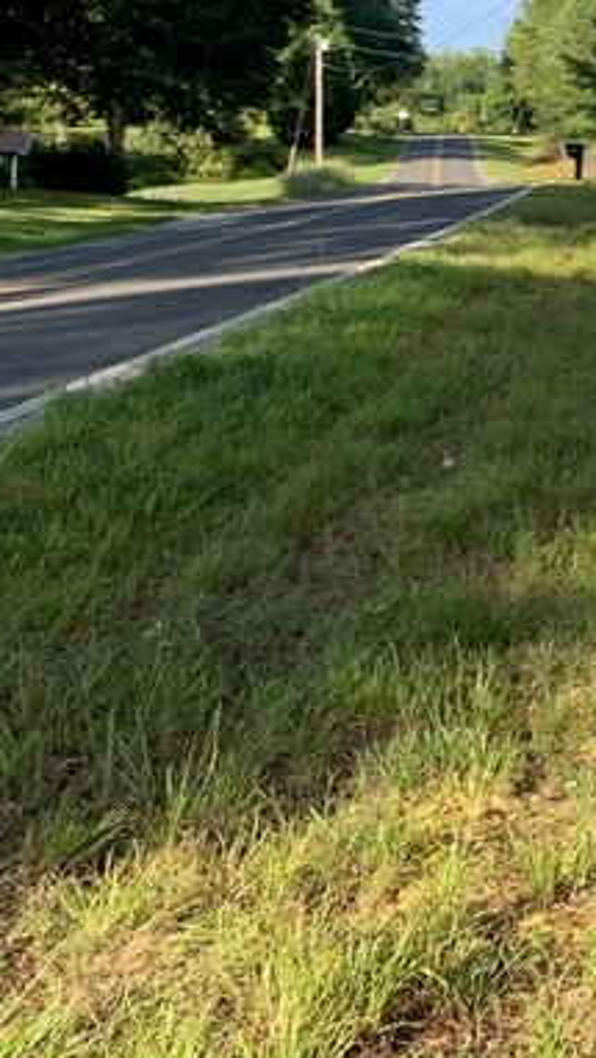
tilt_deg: +6.0
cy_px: 0
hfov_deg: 12.9
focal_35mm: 76
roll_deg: -0.3
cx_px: 1331
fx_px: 2134
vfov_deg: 26.4
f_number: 1.8
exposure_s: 1/552
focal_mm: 4.25
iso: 25
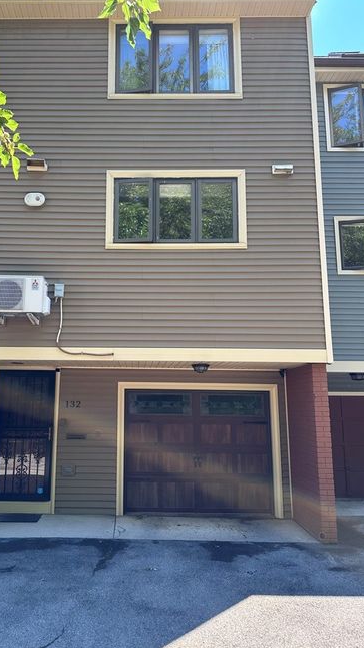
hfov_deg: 42.4
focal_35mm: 27
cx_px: 129
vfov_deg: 69.9
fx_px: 464
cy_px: 327
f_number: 1.78
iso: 80
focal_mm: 6.86
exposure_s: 1/491
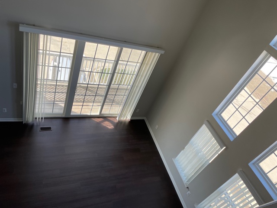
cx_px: 138
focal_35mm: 26
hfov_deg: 67.3
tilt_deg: -38.1
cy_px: 104
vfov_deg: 53.1
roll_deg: -25.5
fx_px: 208
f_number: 1.6
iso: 32
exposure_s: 1/380
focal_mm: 4.2
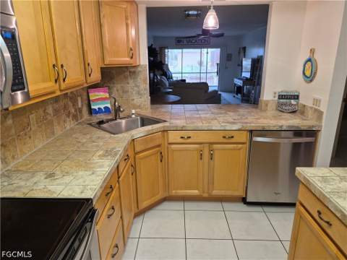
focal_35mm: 23
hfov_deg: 73.9
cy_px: 130
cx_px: 174
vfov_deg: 58.9
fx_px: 231
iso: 250
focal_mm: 5.4
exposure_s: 1/120
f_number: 1.8
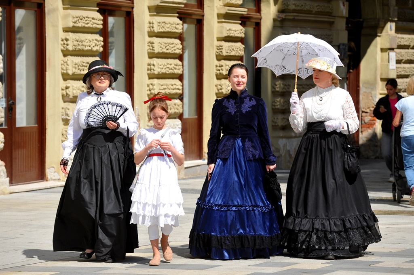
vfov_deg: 8.6
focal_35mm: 160
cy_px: 138
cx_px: 207
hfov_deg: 12.8
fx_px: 1838
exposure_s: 1/3200
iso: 1000
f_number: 6.3
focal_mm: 160
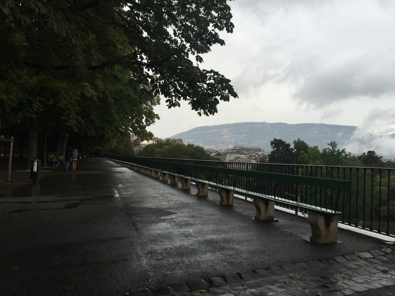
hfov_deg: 61.7
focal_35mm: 29
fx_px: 331
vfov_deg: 48.2
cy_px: 148
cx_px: 198
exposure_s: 1/403
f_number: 2.2
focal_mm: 4.15
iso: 32
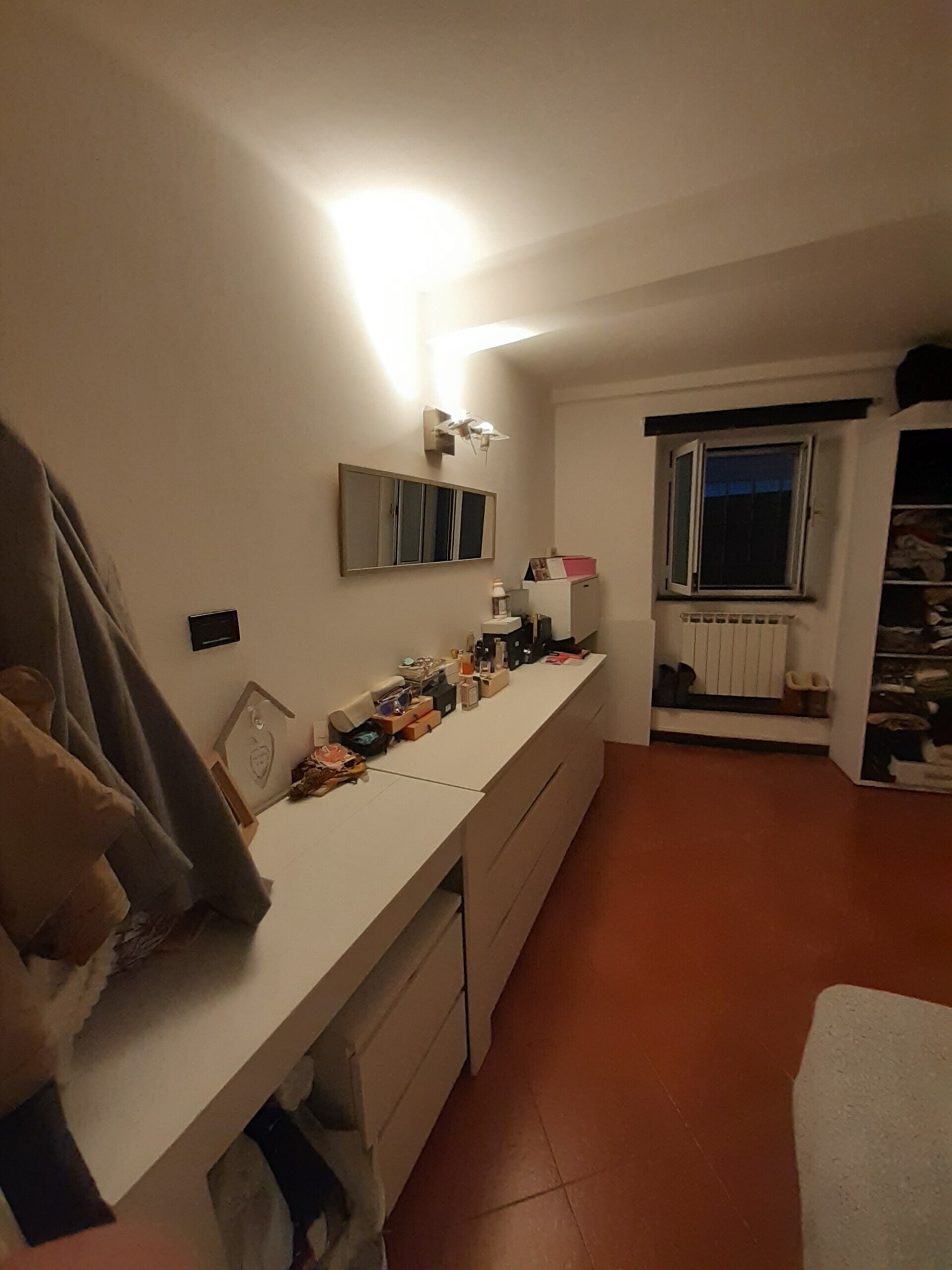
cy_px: 635
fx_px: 477
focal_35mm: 13
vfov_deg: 106.2
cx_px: 476
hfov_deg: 89.9
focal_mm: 1.13
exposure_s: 1/50
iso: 250
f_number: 2.2
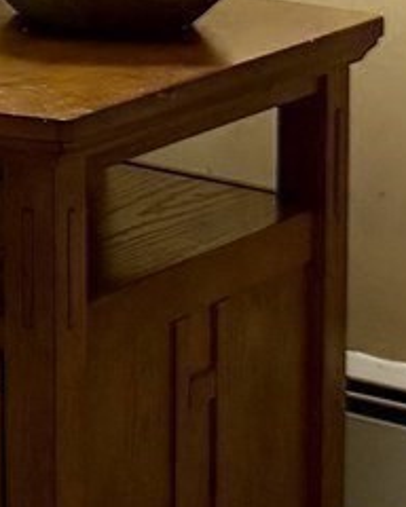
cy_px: -416
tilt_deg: -4.7
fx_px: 3004
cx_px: -681
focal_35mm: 200
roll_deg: +0.8
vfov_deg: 9.2
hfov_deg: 7.1
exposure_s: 1/60
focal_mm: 6.76
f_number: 1.78
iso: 200
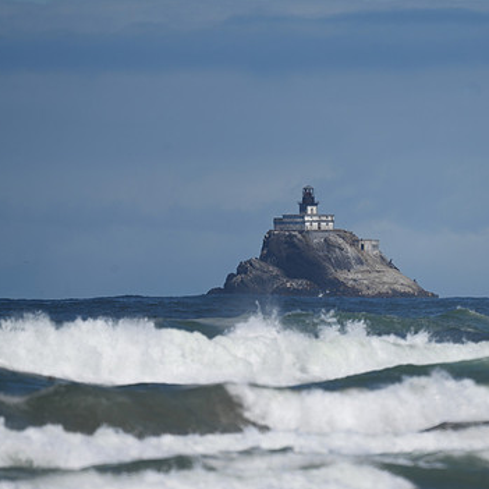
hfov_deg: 1.6
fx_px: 17964
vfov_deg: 1.6
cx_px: 394
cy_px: 244
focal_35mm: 1124
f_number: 6.3
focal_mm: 800
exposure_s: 1/1250
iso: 100
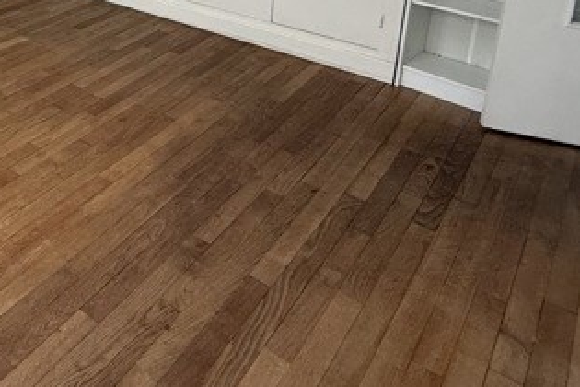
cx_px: 48
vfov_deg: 31.6
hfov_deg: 46.3
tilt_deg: -13.8
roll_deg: +0.9
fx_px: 596
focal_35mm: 37
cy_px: -44
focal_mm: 2.22
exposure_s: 1/99
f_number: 2.2
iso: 250
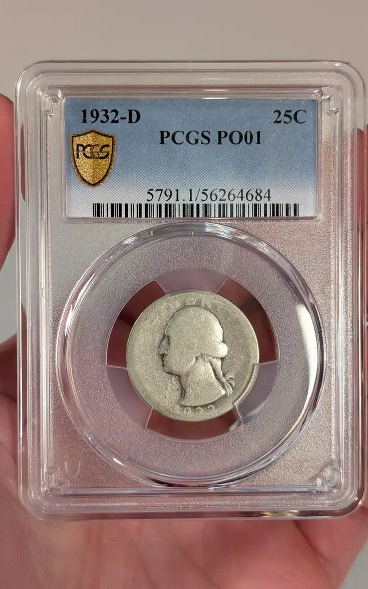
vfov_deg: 38.2
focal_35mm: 53
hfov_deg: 24.4
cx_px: 188
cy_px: 291
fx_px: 851
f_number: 1.68
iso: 95
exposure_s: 1/120
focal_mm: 6.9
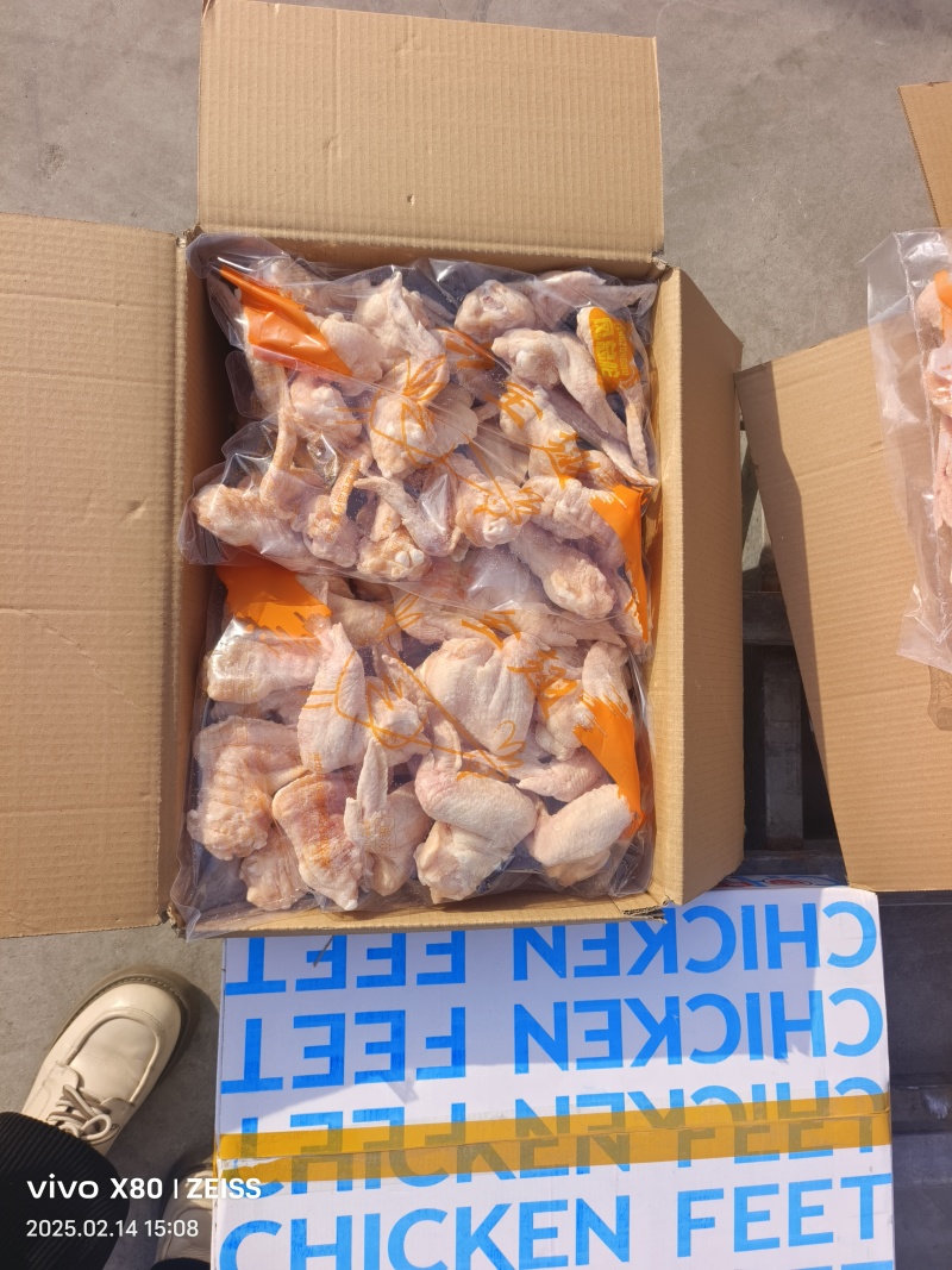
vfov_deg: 73.9
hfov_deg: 58.9
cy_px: 635
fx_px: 844
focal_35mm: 23
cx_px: 476
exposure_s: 1/665
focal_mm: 5.5
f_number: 1.75
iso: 100
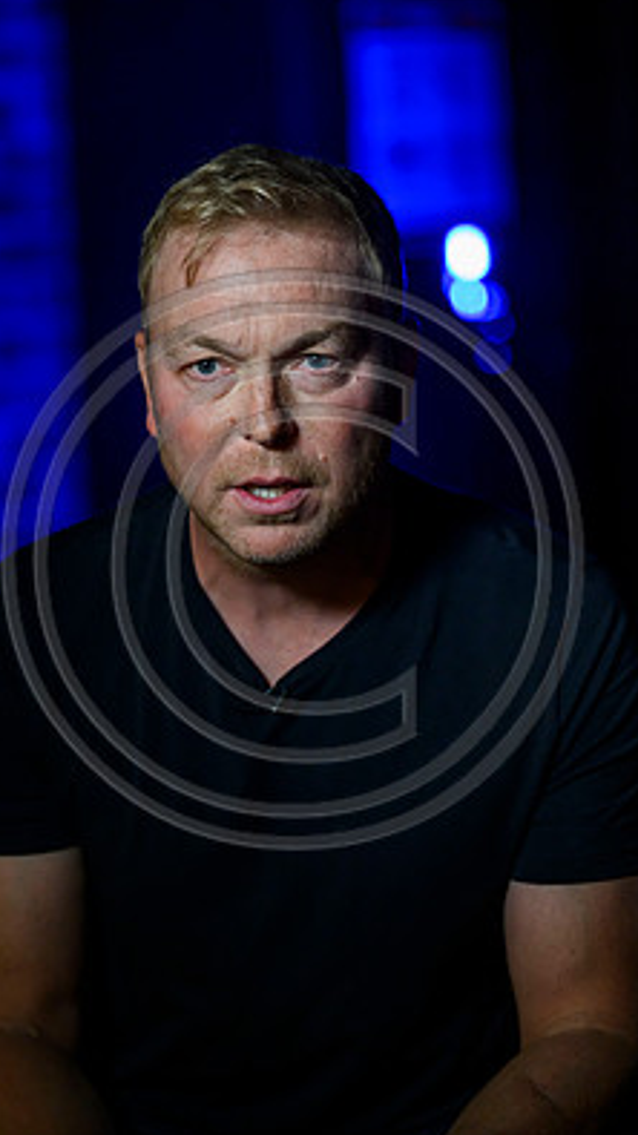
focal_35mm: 149
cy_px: 557
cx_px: 293
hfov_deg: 8.1
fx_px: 4484
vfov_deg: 14.4
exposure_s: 1/125
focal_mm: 125
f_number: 2.8
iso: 3200
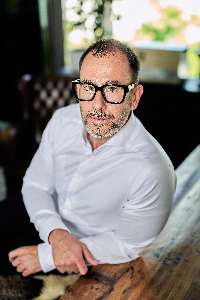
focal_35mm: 50
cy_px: 150
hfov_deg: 27.0
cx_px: 100
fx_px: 416
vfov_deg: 39.6
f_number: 2
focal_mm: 50
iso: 200
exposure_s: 1/400
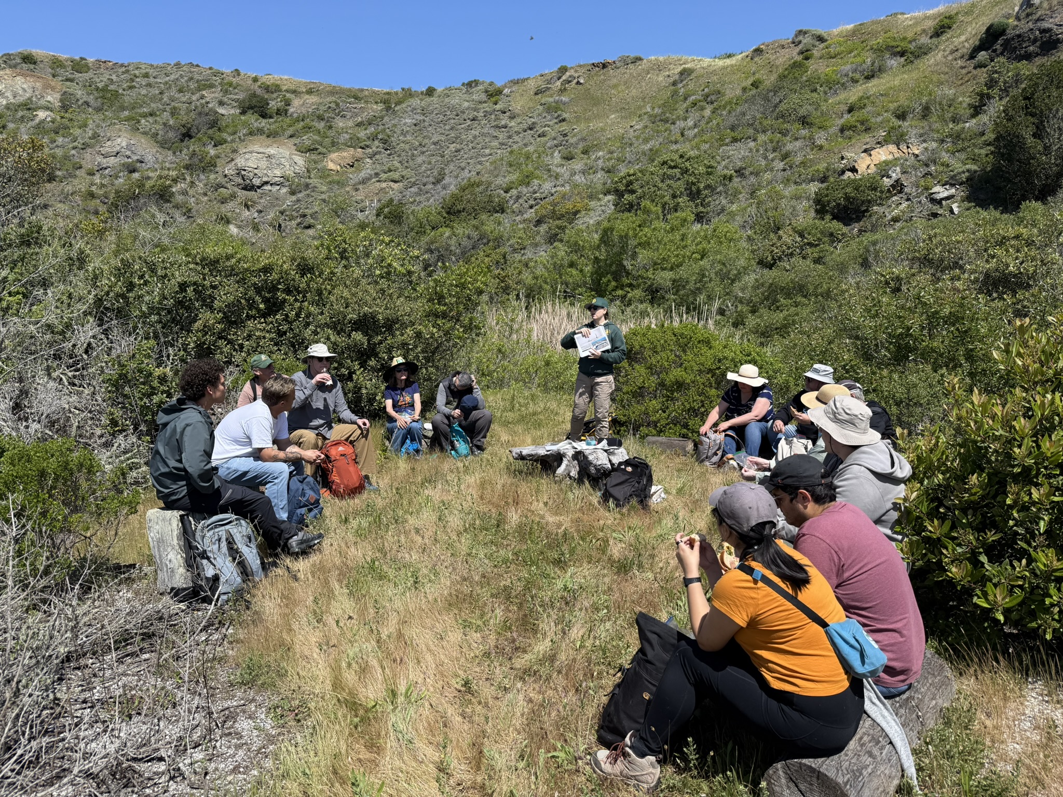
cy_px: 398
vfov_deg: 56.8
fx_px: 737
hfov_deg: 71.6
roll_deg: +0.5
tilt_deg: -5.5
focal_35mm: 24
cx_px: 532
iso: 100
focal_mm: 6.76
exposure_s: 1/4673
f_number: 1.78
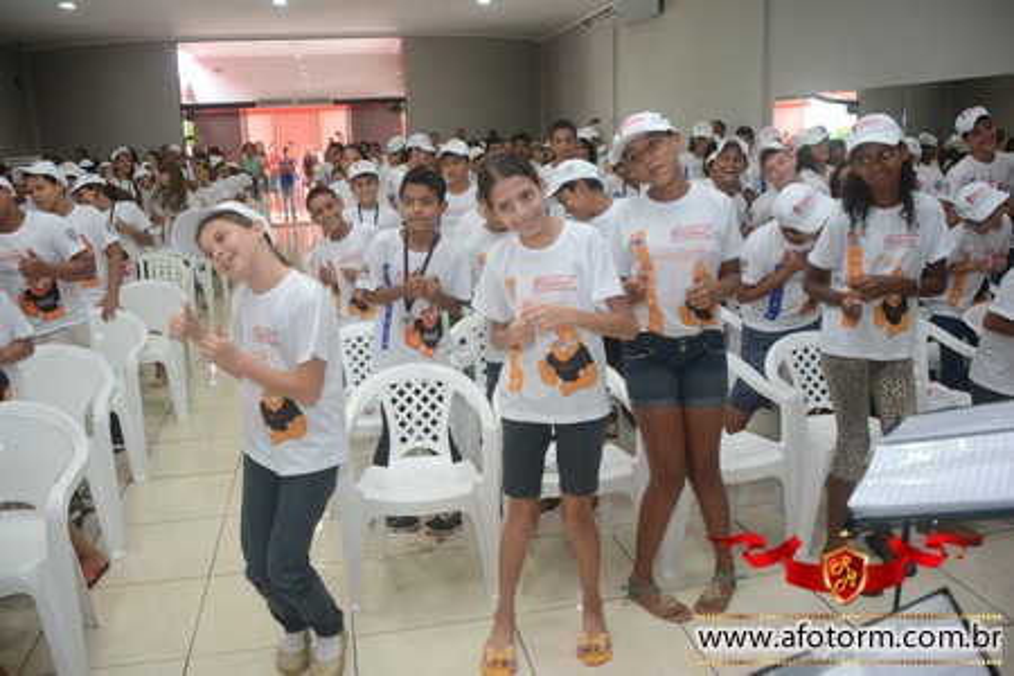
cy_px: 338
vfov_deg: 43.6
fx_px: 845
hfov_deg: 61.9
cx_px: 507
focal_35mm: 30
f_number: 3.5
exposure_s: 1/125
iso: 1600
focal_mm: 20
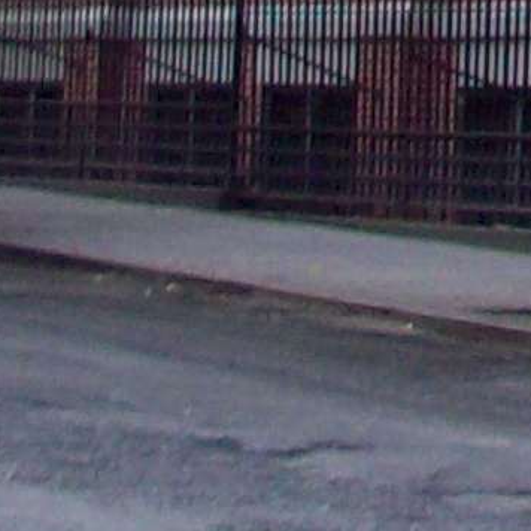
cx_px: 2045
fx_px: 5259
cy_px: -1002
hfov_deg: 5.2
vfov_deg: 5.5
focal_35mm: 303
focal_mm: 6.2
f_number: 2.8
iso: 80
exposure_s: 1/72.7
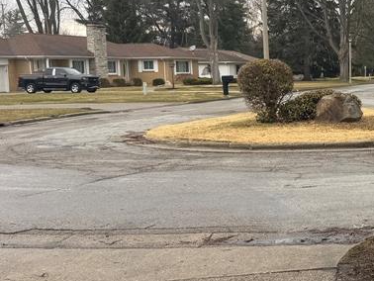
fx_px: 703
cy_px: 145
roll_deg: +1.0
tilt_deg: -6.8
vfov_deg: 22.6
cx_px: 396
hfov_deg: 27.6
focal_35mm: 65
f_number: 1.78
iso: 80
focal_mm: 6.76
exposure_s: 1/450
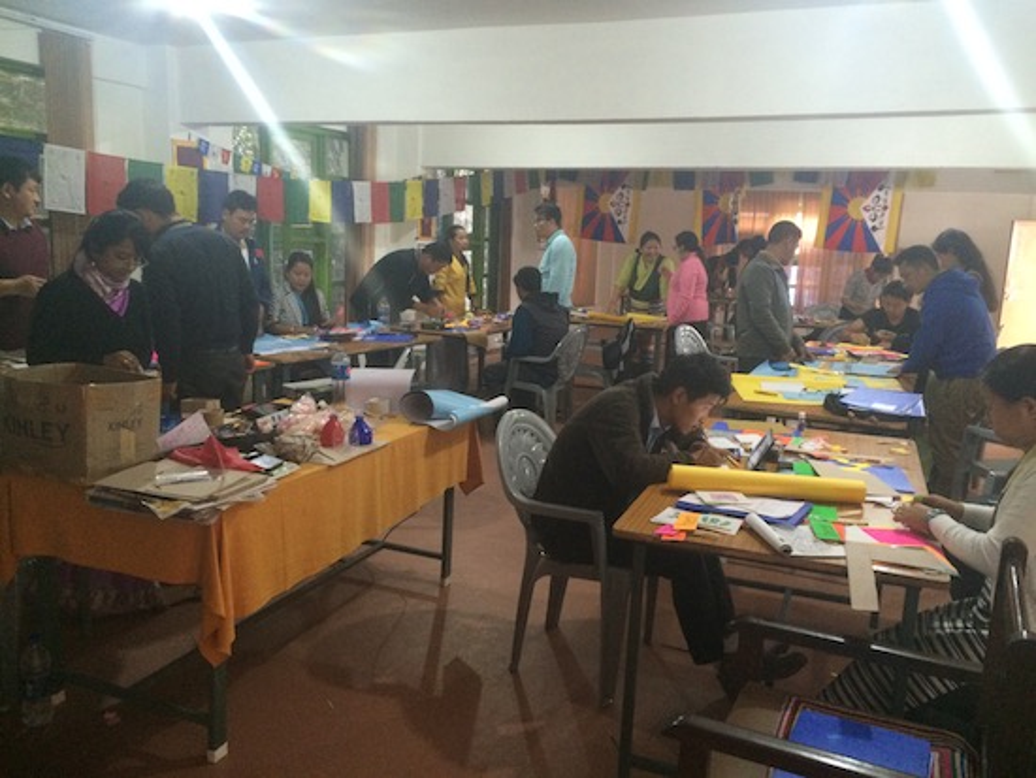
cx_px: 518
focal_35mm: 29
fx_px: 868
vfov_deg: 48.3
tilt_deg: -10.1
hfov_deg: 61.6
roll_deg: -1.3
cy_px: 389
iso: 250
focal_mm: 4.15
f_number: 2.2
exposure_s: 1/20
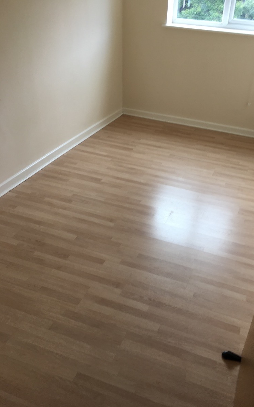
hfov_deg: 40.5
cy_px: 205
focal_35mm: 31
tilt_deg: -33.6
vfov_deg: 61.2
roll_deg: -5.7
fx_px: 343
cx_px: 151
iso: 25
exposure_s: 1/50
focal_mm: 4.15
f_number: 2.2
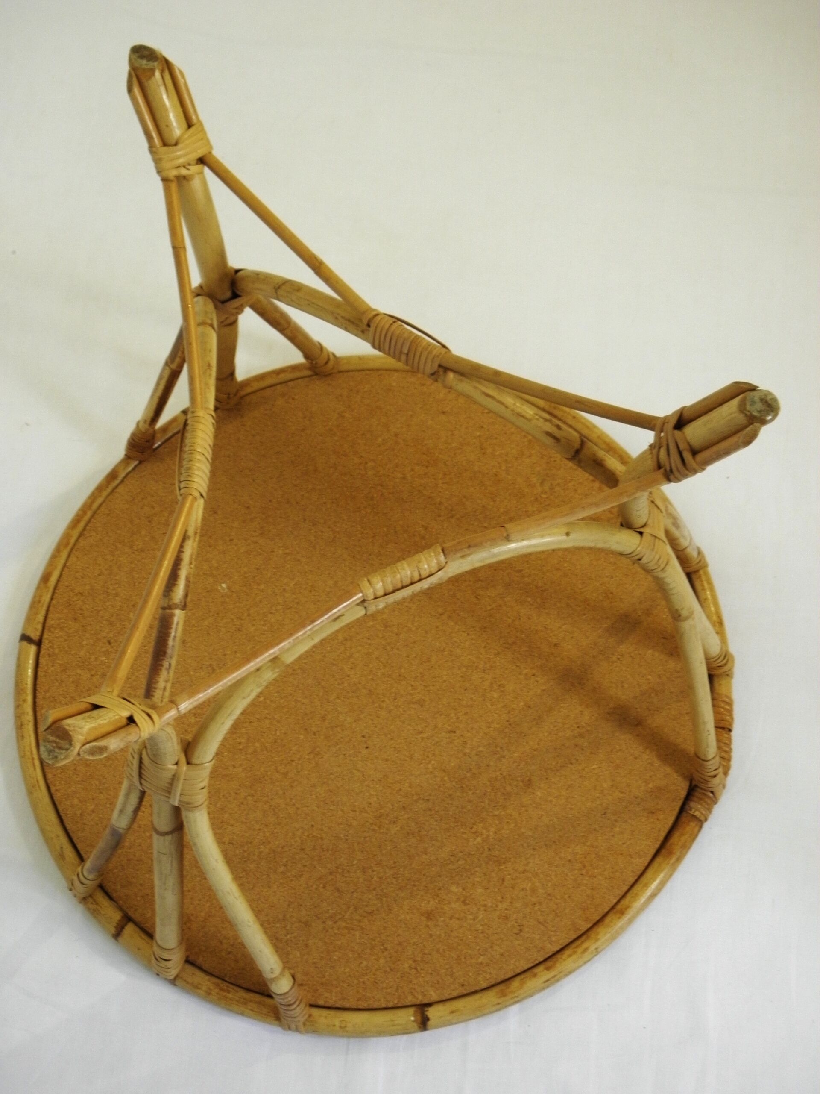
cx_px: 410
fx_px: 1390
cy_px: 547
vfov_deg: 42.9
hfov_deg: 32.9
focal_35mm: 44
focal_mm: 7.9
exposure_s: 1/30
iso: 200
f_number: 3.9
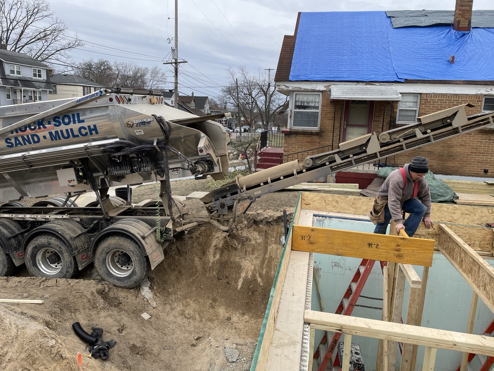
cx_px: 247
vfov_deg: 53.1
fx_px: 371
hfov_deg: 67.3
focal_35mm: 26
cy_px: 186
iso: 32
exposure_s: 1/1233
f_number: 1.6
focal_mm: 4.2
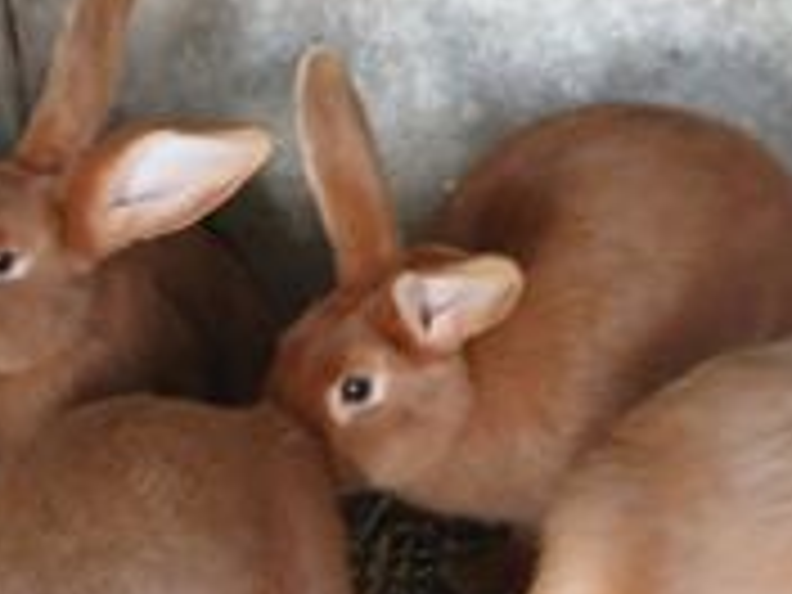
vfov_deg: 19.9
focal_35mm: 71
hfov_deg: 27.0
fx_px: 1624
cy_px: 626
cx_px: 612
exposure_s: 1/50
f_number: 1.8
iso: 200
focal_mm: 3.98
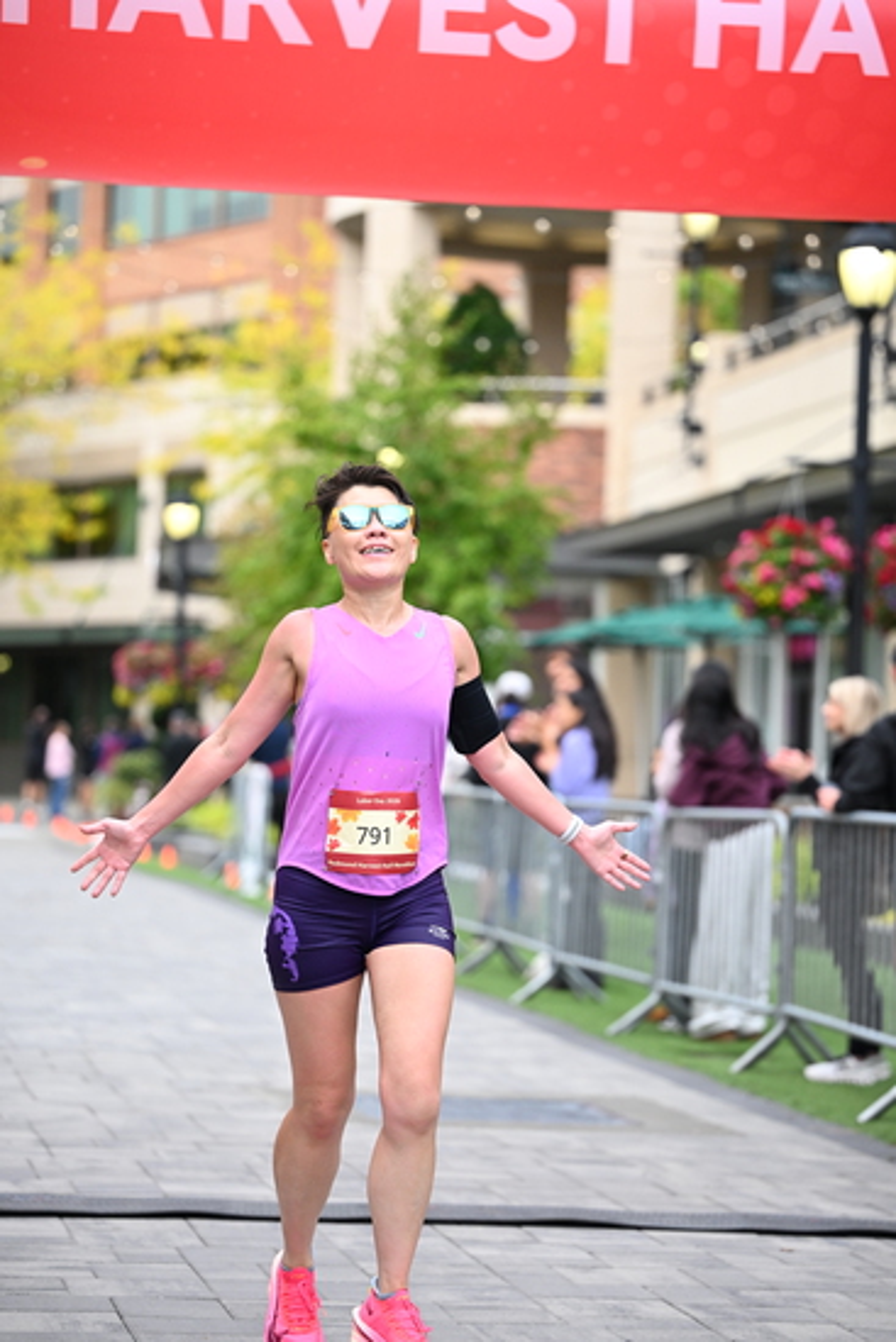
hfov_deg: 13.2
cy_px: 671
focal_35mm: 104
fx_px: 3880
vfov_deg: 19.6
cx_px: 448
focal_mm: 104
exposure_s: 1/2000
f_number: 2.8
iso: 1000
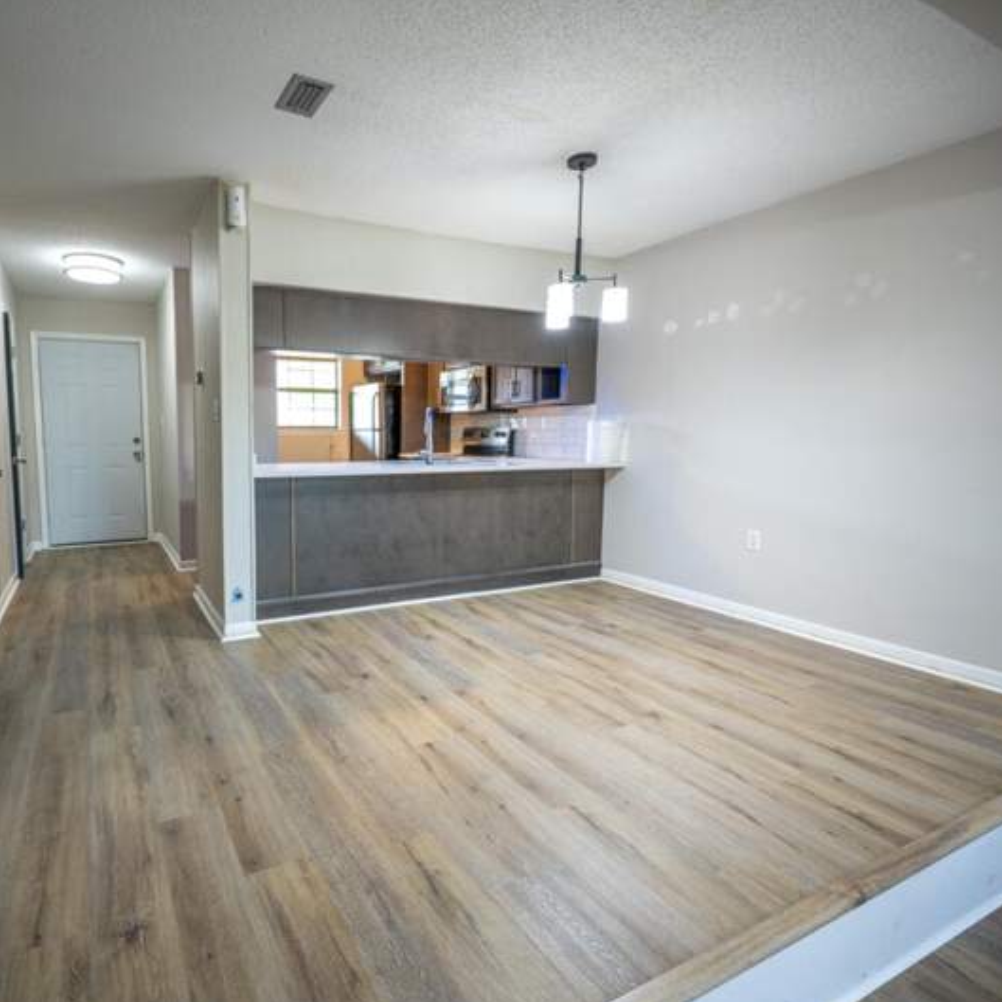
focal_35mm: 18
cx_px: 360
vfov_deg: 80.7
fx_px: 589
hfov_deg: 78.9
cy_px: 503
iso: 250
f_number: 4
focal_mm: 14
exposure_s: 1/15
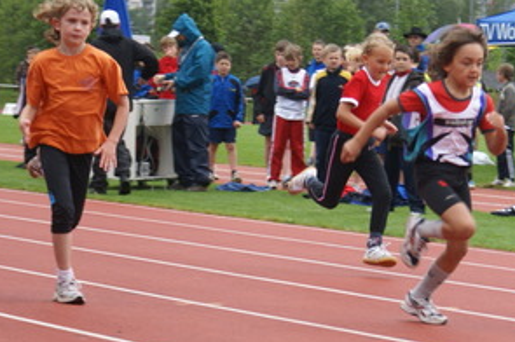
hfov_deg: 12.4
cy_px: 230
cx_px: 396
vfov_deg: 8.3
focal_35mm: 165
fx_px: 2358
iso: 100
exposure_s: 1/250
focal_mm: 60
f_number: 5.6
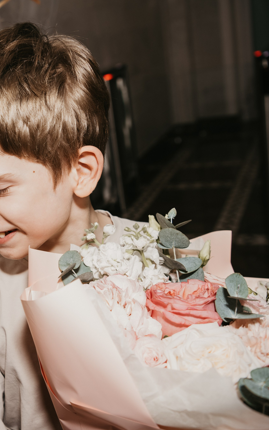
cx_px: -41
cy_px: 216
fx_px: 563
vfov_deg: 41.8
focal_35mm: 48
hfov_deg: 24.7
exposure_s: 1/160
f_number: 4
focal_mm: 31
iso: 400
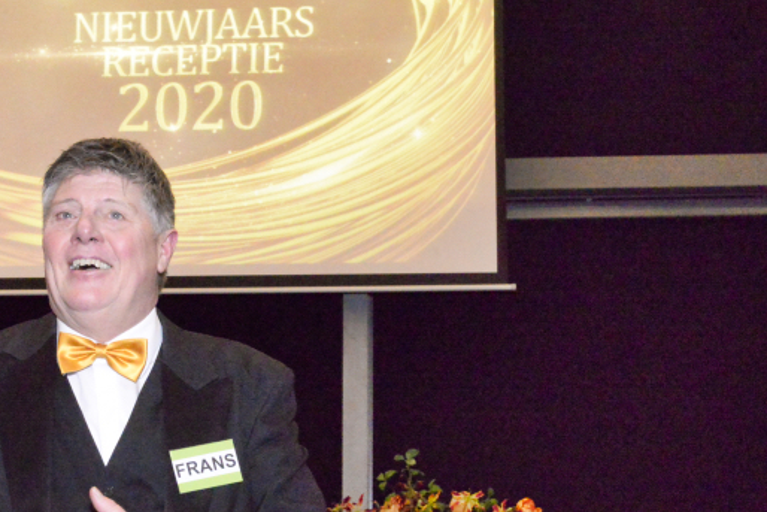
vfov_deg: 15.0
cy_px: 387
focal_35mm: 91
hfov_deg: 22.1
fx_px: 1939
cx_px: 148
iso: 25600
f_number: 16
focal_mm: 52
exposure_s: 1/60
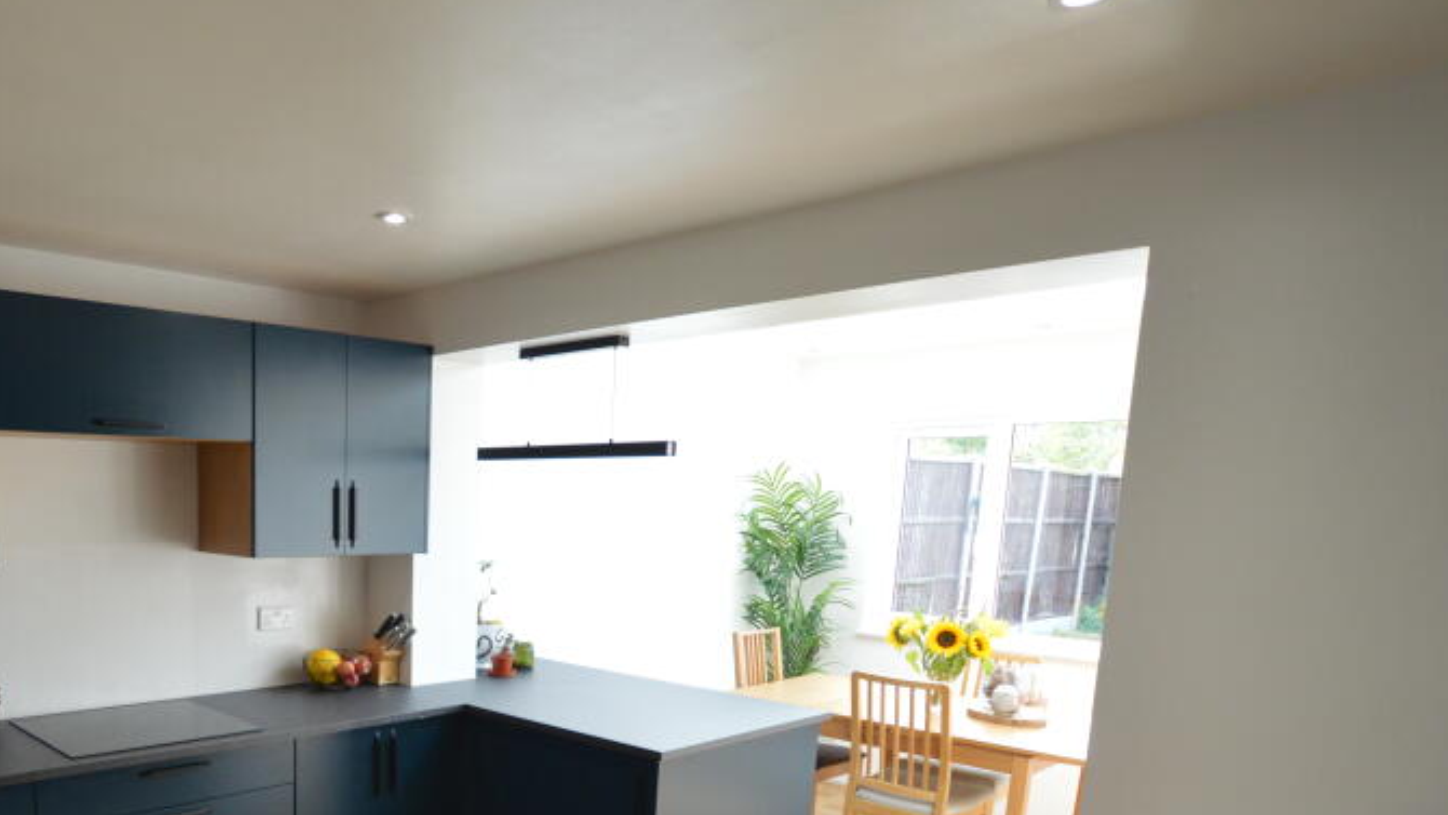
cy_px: 656
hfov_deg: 71.4
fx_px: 922
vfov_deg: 45.2
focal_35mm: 24
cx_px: 372
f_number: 4.5
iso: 800
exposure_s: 1/80
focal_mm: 10
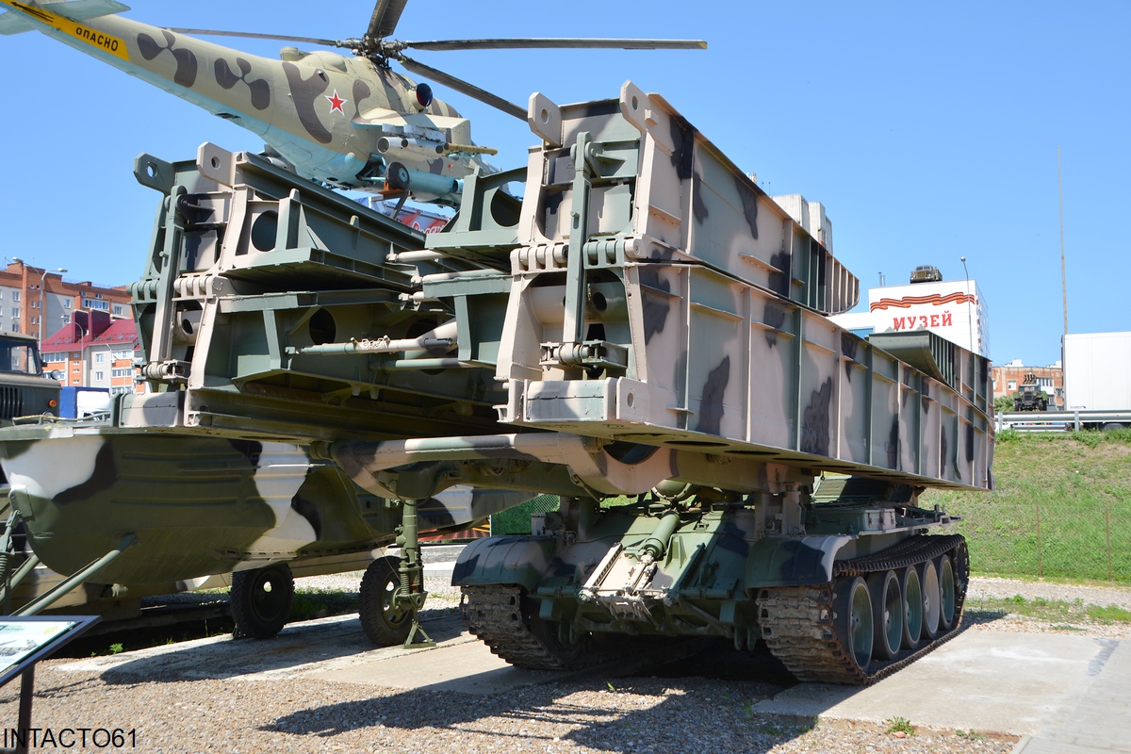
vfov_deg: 34.2
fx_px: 1225
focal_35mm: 39
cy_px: 377
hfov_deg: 49.6
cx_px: 566
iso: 110
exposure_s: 1/250
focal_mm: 26
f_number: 8
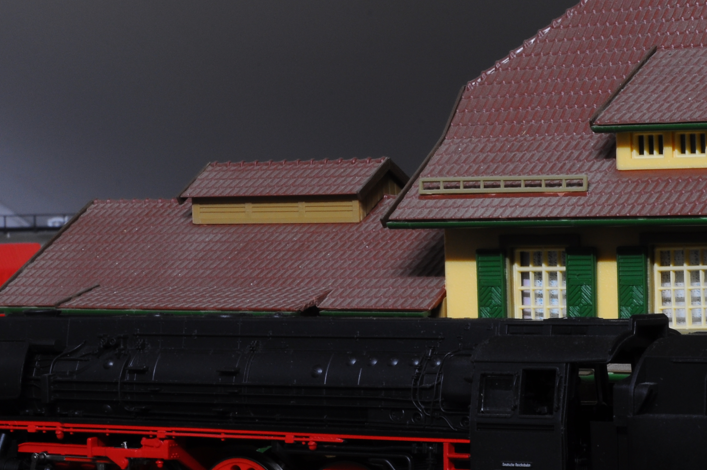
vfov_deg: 9.4
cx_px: 510
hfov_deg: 14.1
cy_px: 410
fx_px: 2844
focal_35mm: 145
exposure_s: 10
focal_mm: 50
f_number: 32
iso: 200
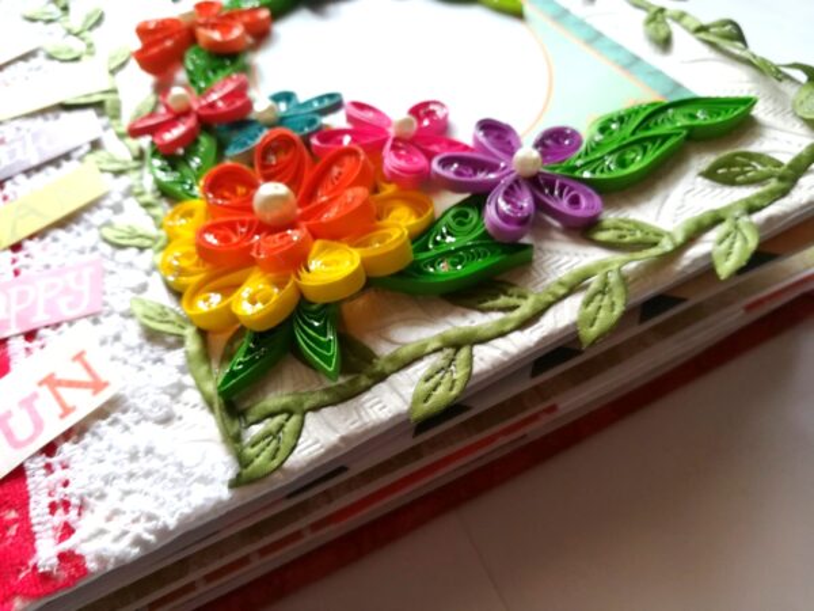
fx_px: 611
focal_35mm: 26
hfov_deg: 67.3
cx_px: 407
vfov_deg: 53.1
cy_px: 306
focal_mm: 3.83
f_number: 2.2
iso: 80
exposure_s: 1/30
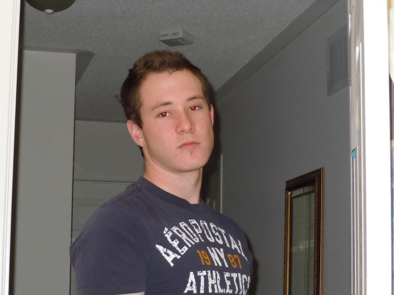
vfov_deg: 14.5
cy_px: 148
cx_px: 197
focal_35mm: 102
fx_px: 1161
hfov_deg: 19.3
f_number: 5.4
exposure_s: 1/50
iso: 800
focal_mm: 18.3
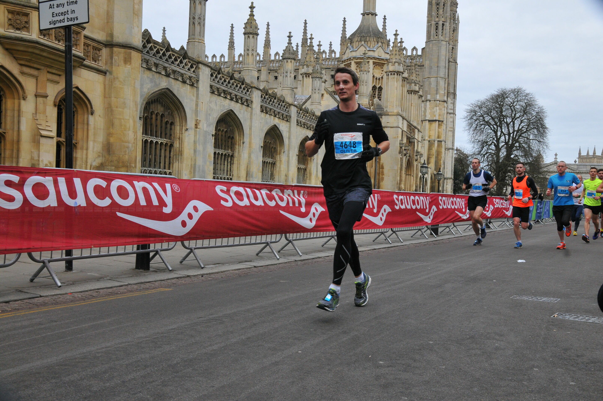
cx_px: 302
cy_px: 200
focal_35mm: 38
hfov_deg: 51.3
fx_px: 627
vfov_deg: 35.4
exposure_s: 1/400
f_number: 9
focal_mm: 25
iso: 640
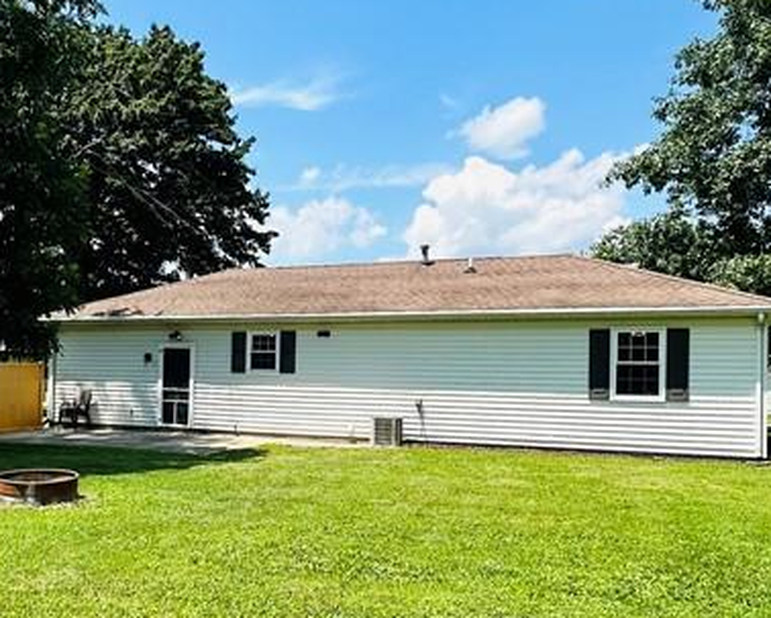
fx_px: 845
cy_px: 371
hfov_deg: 48.0
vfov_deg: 40.0
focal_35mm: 37
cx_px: 243
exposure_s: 1/1575
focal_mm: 2.22
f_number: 2.2
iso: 50
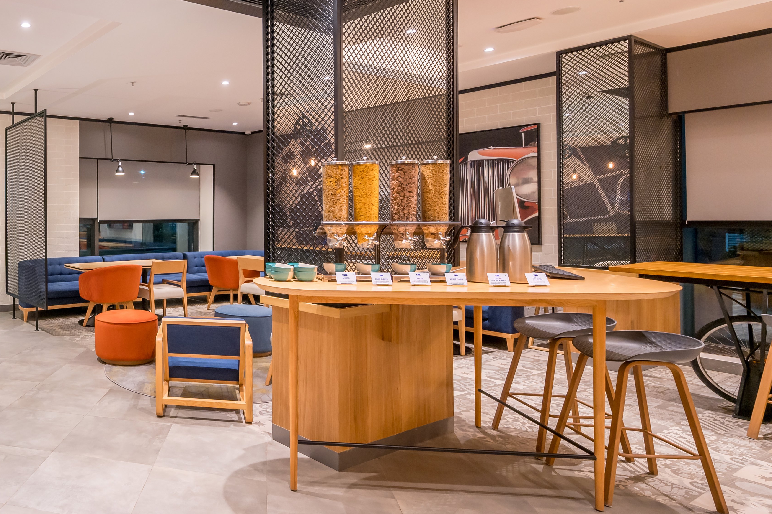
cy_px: 212
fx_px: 536
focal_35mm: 25
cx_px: 100
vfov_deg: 51.0
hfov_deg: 62.0
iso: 400
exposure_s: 1/20
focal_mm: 14
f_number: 7.1
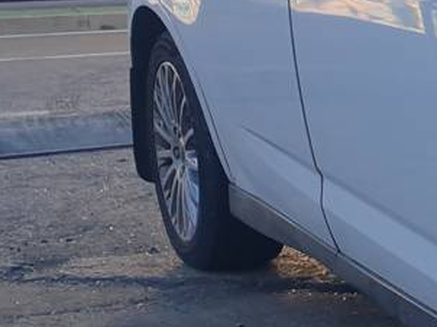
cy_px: 240
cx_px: 959
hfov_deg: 13.1
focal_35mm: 124
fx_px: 1564
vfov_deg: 11.9
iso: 50
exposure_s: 1/407
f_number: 2.4
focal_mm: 4.3
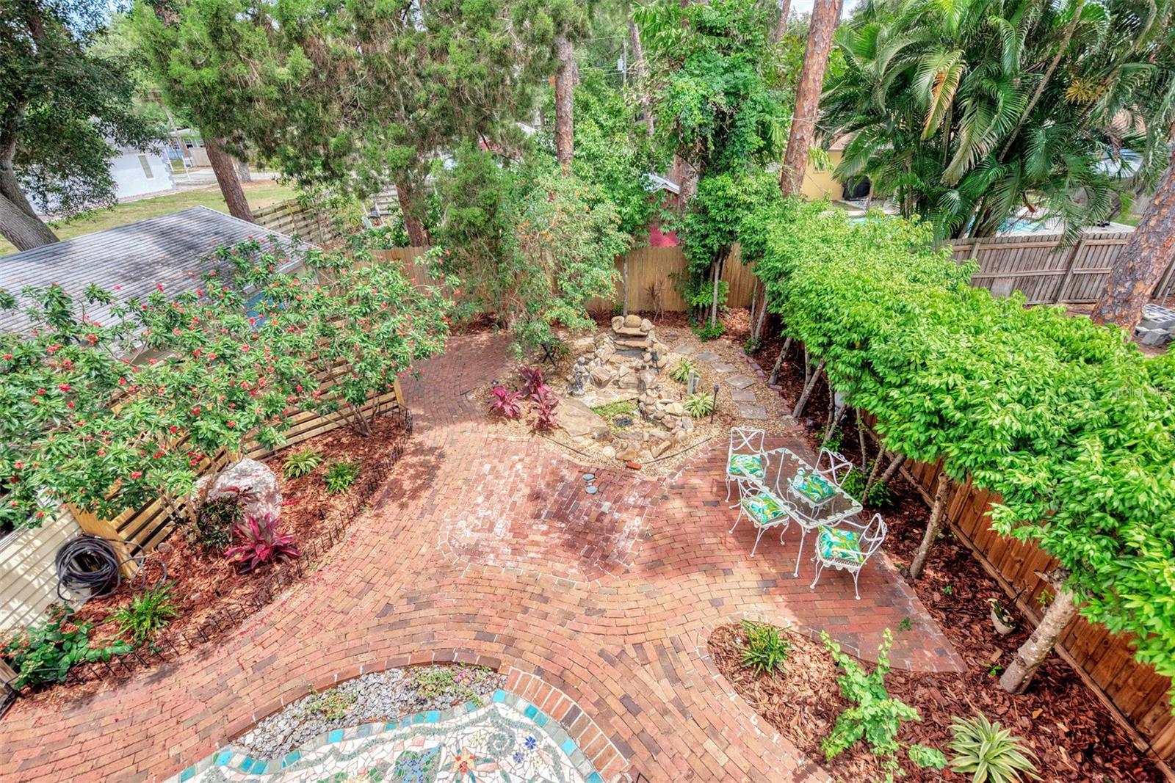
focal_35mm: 15
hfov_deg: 100.4
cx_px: 588
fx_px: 490
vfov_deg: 77.3
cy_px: 392
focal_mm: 15
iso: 400
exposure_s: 1/4000
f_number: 6.3
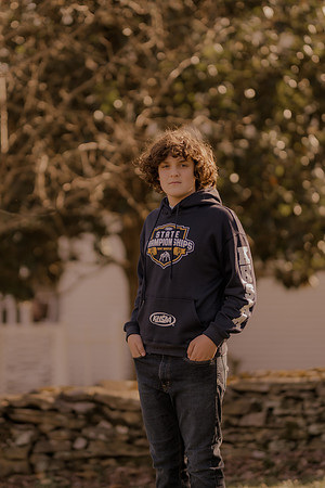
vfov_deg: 16.1
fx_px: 1720
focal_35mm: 127
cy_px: 244
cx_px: 162
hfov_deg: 10.8
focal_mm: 85
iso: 200
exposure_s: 1/2500
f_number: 1.4
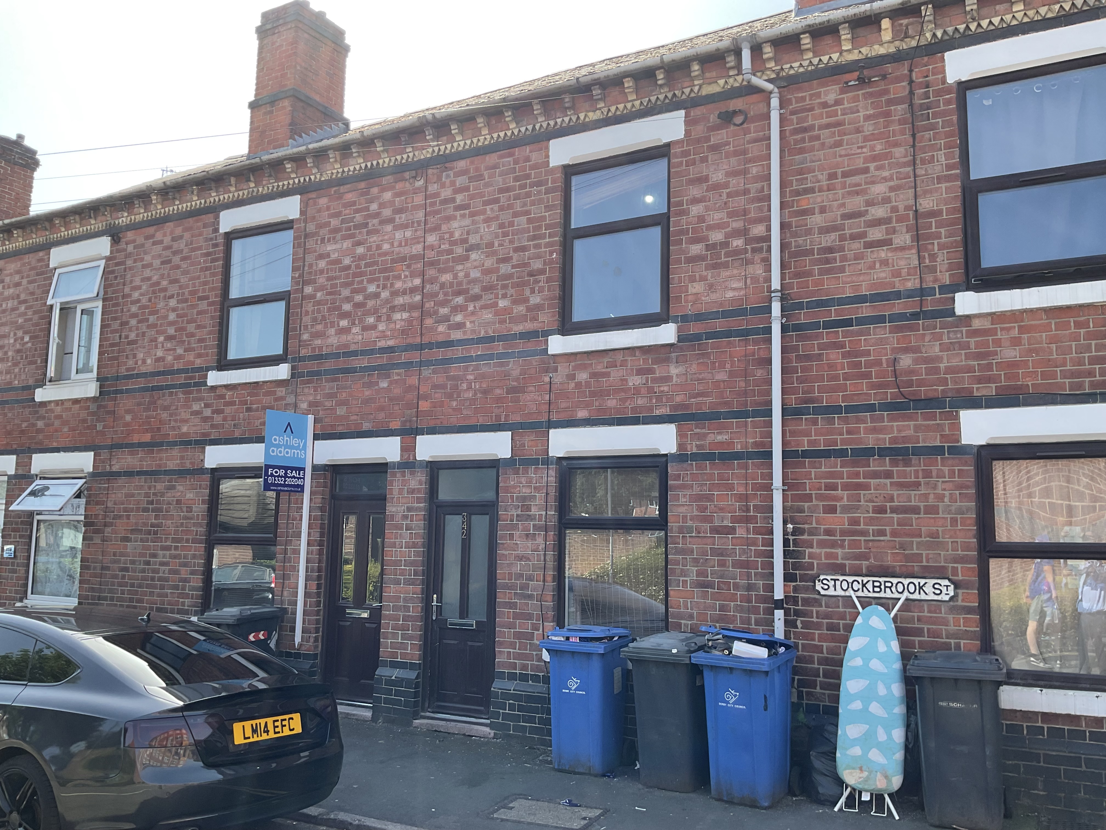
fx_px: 927
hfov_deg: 61.7
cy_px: 415
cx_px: 553
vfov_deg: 48.2
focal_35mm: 29
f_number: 1.8
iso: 16
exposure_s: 1/370
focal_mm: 3
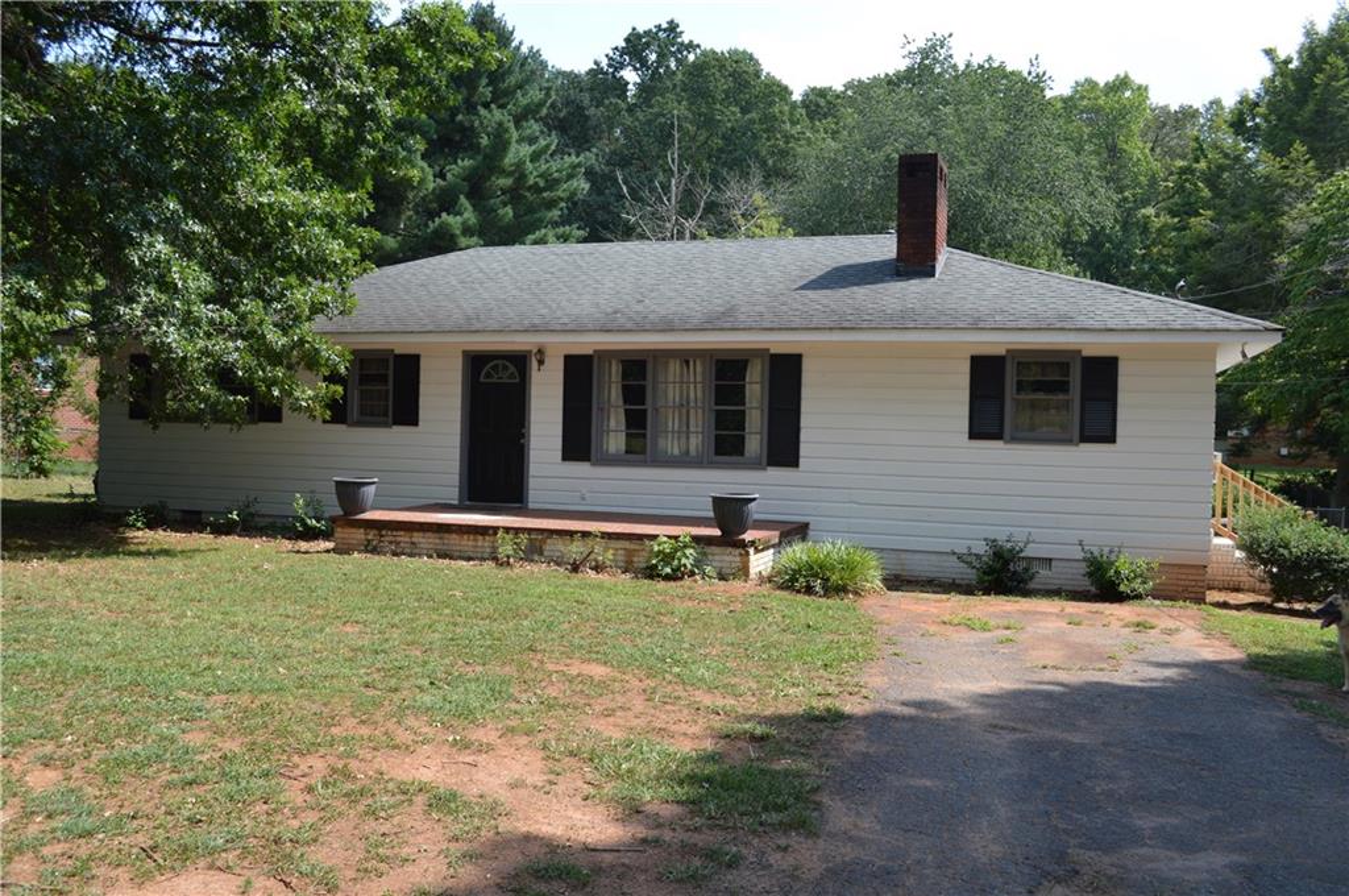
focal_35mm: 33
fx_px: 1235
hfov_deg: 57.3
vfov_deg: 39.9
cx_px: 674
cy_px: 448
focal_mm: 22
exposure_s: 1/160
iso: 100
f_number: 6.3
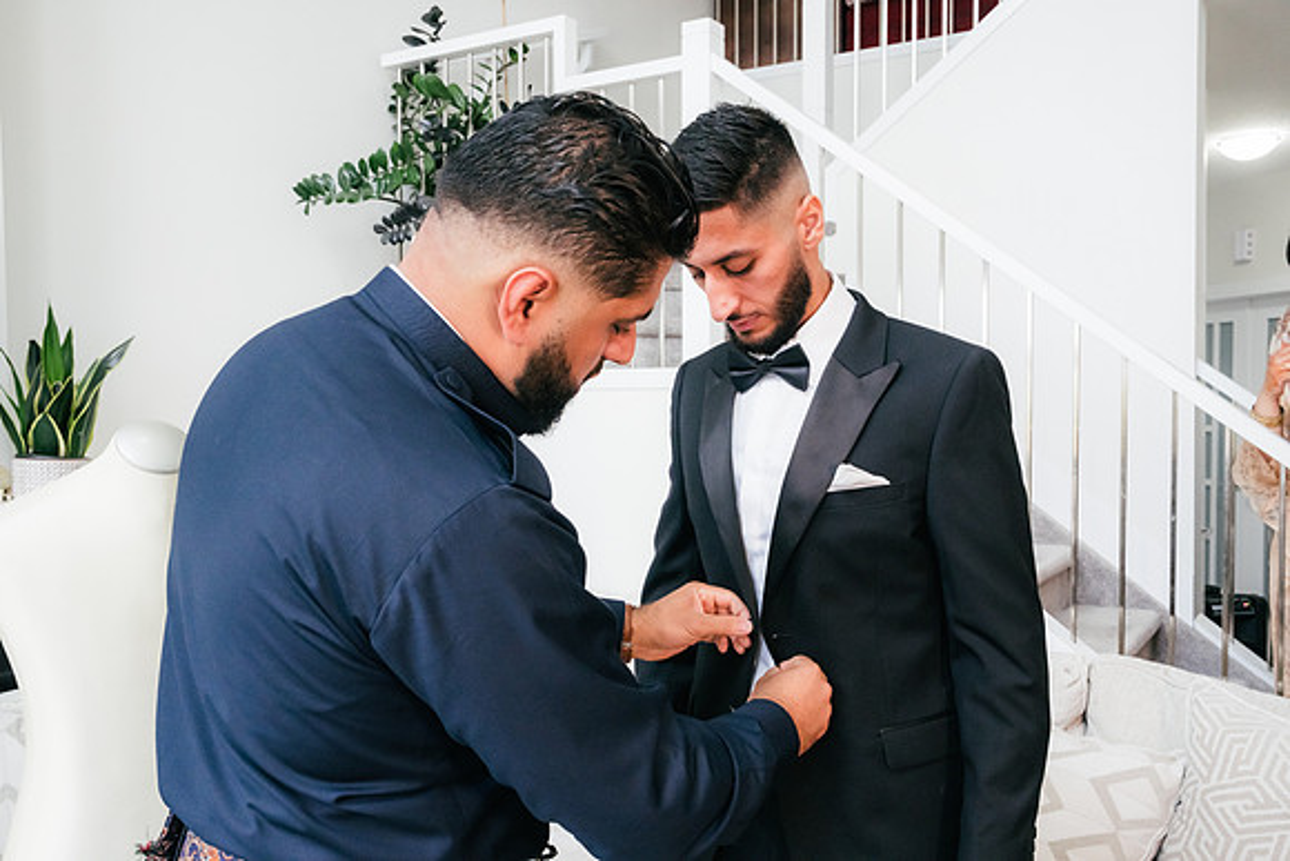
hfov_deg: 58.7
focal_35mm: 32
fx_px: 1147
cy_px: 430
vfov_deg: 41.1
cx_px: 645
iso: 6400
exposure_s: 1/160
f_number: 9
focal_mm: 32
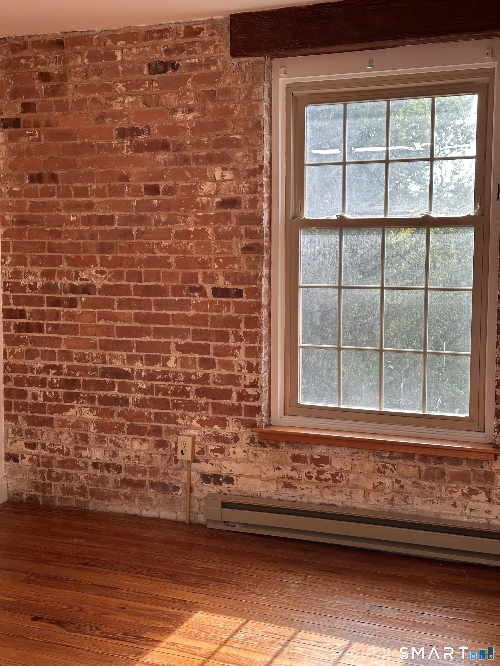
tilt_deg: -4.7
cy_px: 333
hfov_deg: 30.3
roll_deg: -0.6
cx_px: 250
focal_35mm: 48
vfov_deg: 39.7
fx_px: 924
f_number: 1.78
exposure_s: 1/277
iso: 64
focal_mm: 6.86
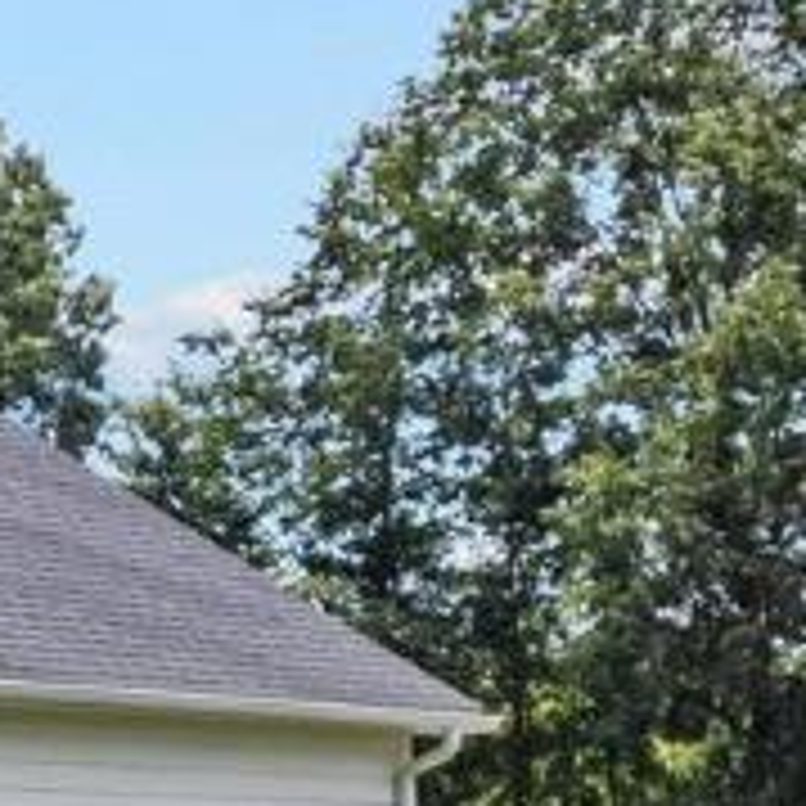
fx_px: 4136
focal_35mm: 157
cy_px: 921
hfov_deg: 8.5
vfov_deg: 11.0
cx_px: -1932
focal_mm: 8.38
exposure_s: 1/2500
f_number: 2.8
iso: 110
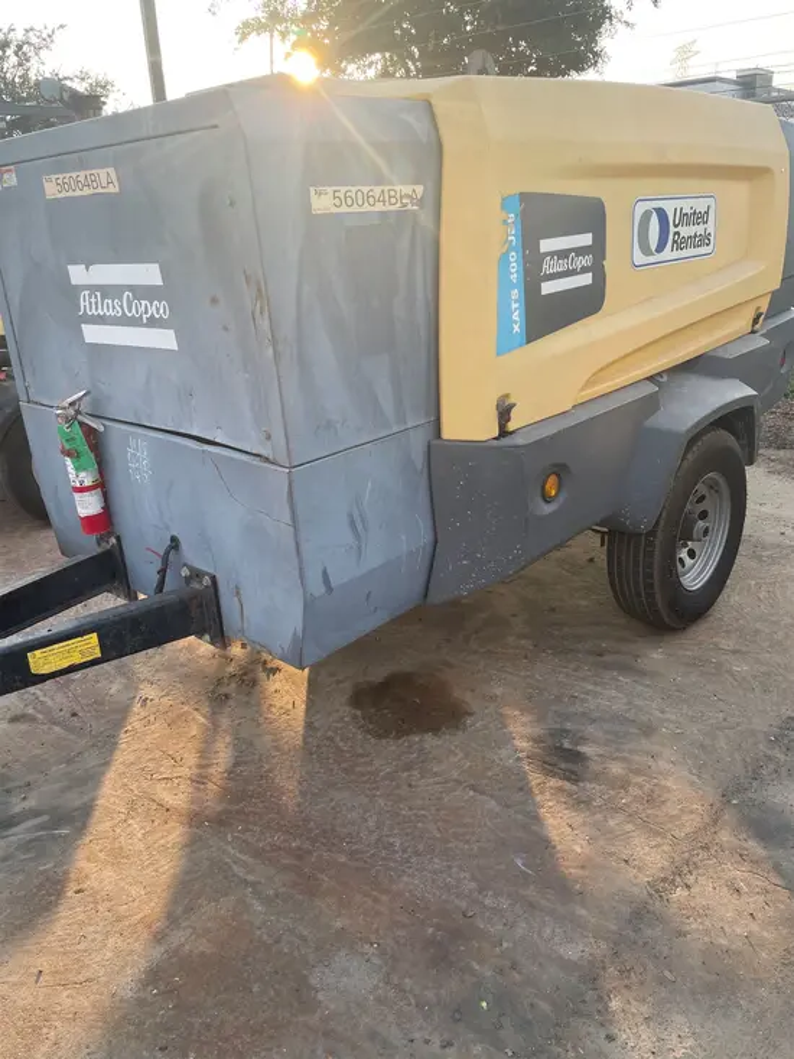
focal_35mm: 26
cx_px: 397
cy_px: 530
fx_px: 795
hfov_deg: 53.1
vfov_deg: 67.3
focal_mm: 4.2
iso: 32
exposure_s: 1/388
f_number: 1.6
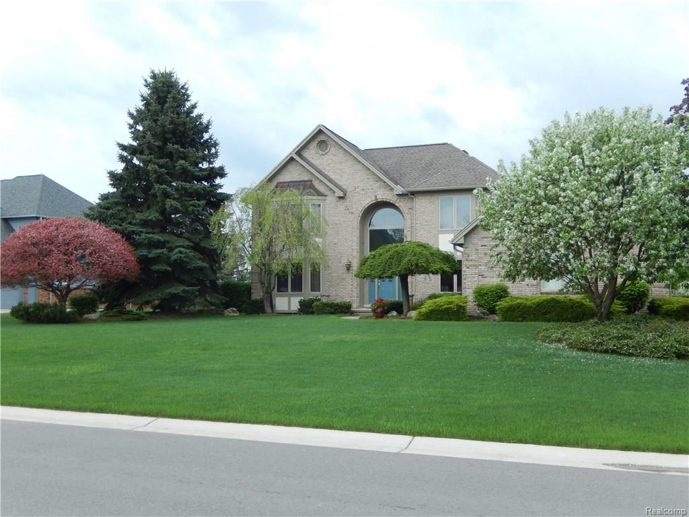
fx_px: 717
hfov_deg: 51.4
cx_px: 344
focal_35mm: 36
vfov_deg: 39.7
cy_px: 258
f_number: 4
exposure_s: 1/200
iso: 125
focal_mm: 6.5
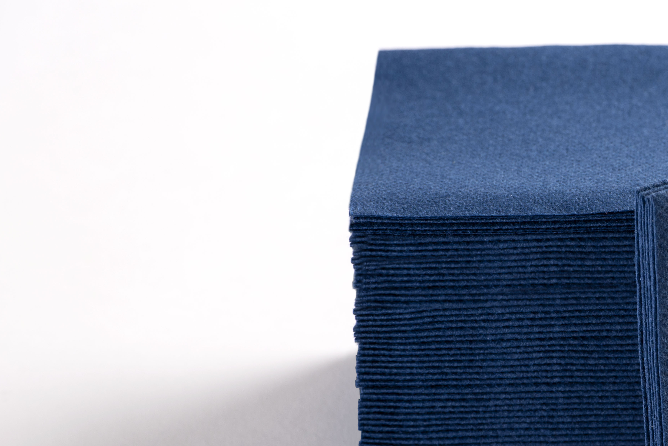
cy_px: 343
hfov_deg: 4.9
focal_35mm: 423
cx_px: 678
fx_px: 7850
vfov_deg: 3.3
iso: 160
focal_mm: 200
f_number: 9
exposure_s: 1/125
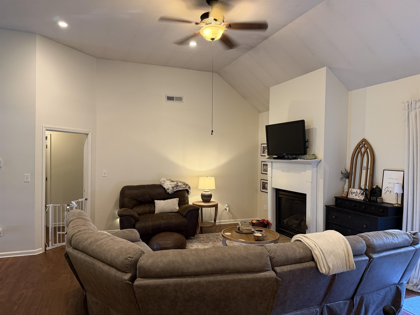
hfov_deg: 71.6
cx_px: 210
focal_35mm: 24
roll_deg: +0.1
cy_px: 158
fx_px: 291
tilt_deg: +0.8
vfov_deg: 56.8
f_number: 1.78
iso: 320
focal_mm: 6.76
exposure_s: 1/60
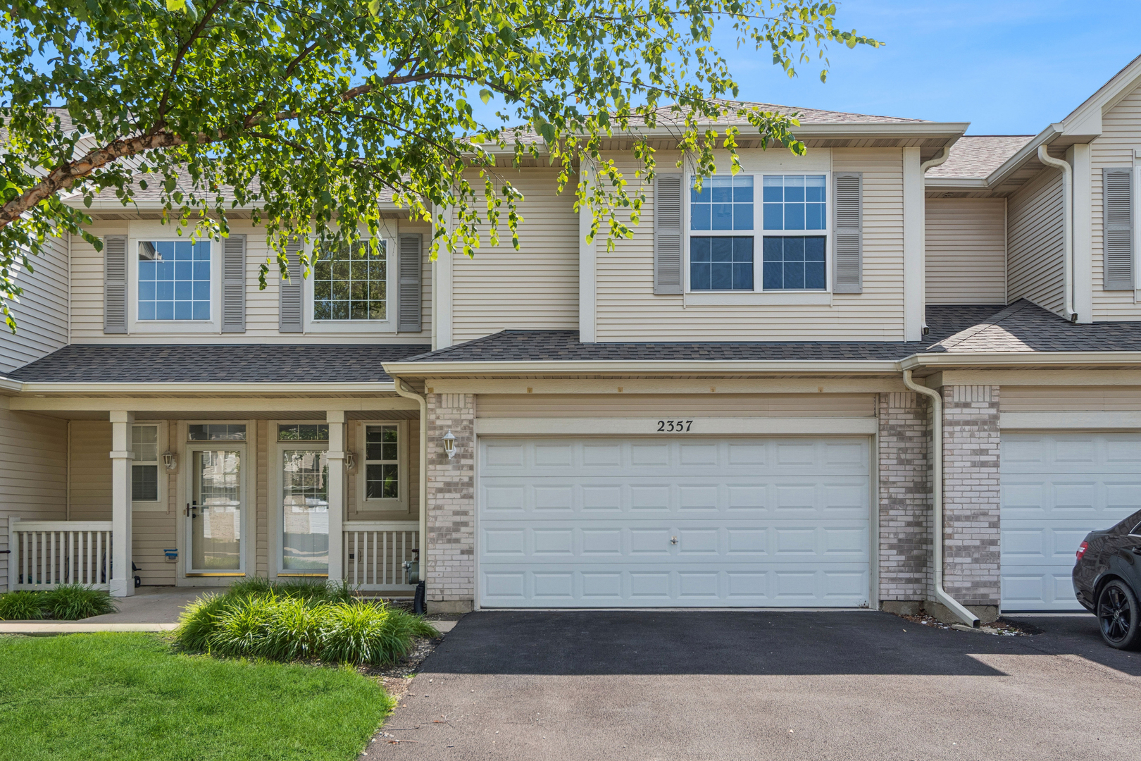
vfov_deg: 43.6
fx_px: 951
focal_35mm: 30
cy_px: 380
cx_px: 570
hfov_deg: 61.9
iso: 250
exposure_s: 1/320
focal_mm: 20
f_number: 8
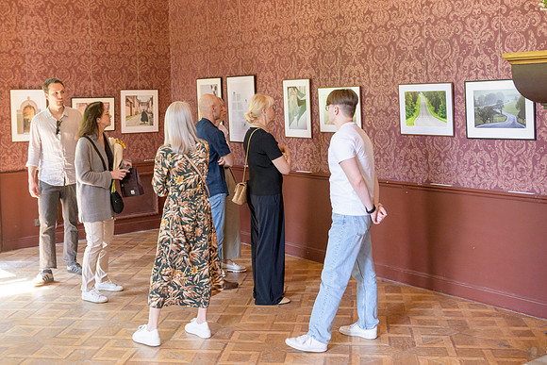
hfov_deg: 41.8
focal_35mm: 47
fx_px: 716
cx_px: 252
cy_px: 158
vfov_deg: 28.6
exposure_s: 1/60
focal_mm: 31
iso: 1100
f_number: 3.5
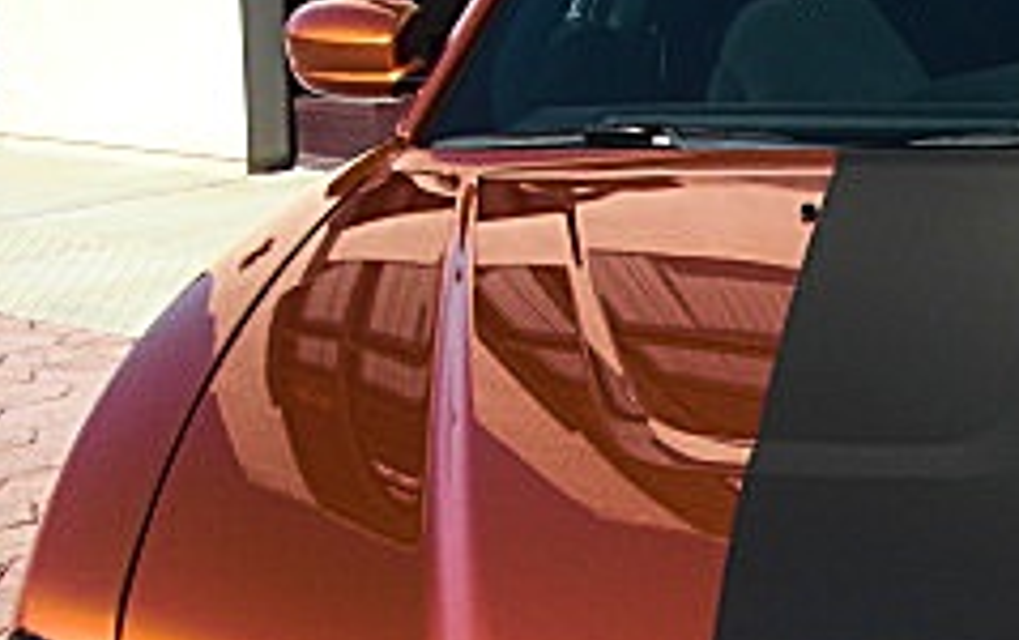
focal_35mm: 102
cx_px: 1134
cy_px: 602
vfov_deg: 12.7
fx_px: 2836
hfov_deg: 19.5
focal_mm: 6.3
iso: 50
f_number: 2.8
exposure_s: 1/640
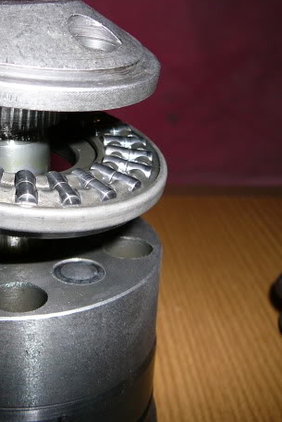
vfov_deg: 38.9
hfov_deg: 25.2
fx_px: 599
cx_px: 1
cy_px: 210
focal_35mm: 51
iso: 80
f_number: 2.8
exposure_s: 1/30
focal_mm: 5.2
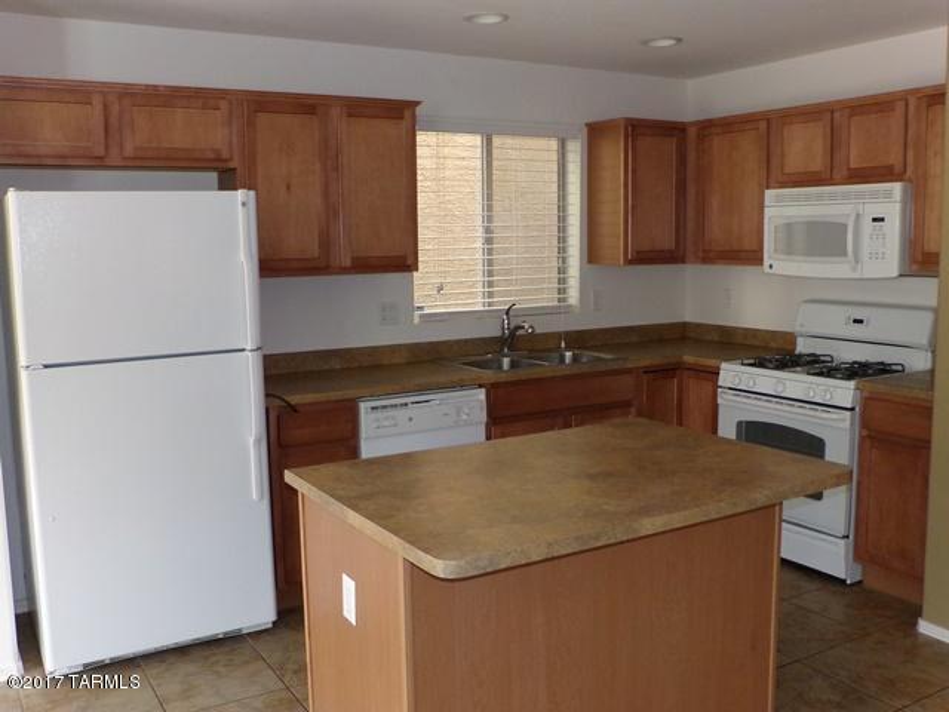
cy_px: 356
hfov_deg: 55.4
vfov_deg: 42.9
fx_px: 905
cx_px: 474
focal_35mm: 33
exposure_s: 1/34
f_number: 3.4
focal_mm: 5.9
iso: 200
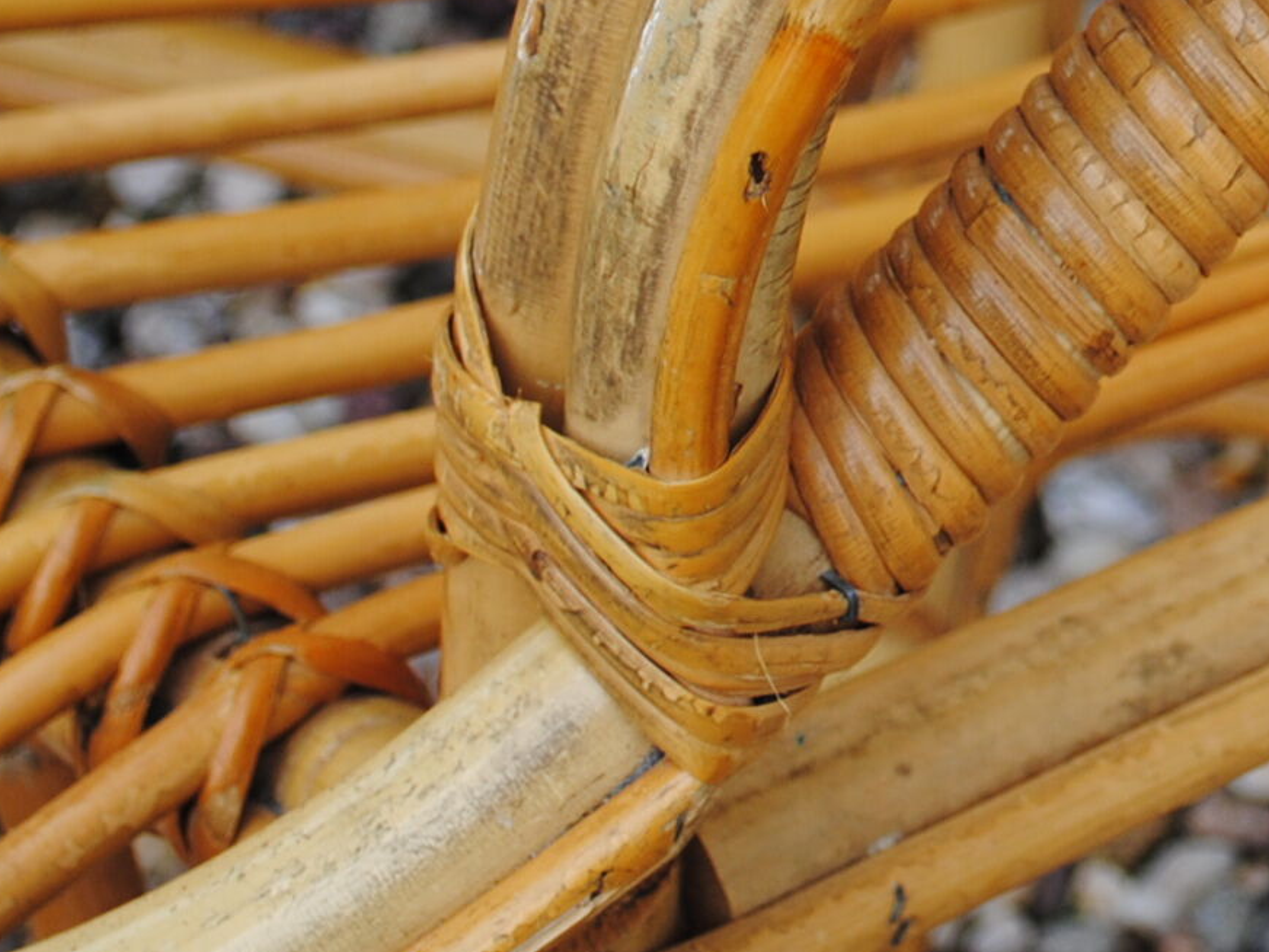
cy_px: -290
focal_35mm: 192
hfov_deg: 10.1
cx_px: 1620
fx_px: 7039
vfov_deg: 7.6
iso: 110
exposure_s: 1/125
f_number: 5.6
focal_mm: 40
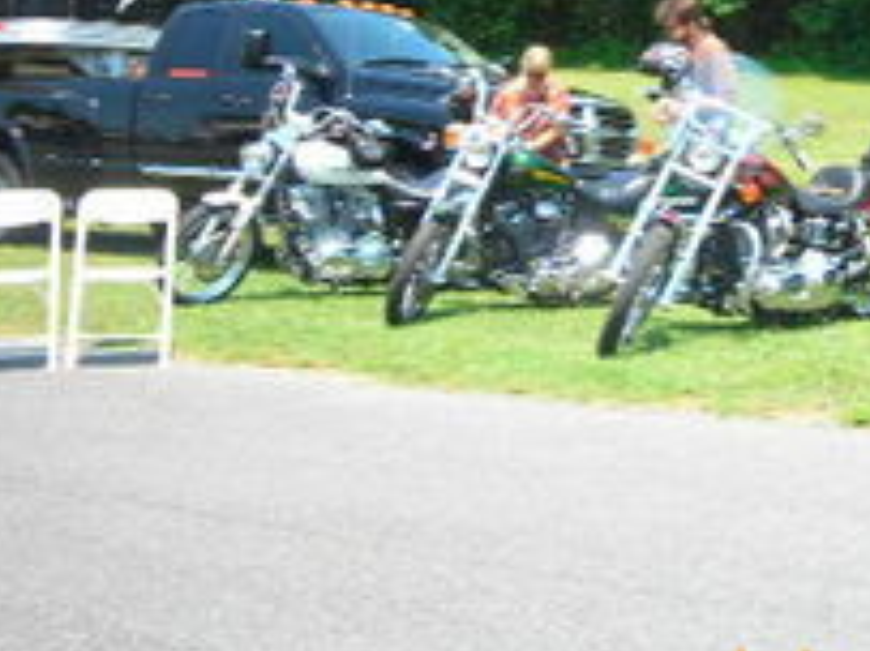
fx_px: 1884
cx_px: 617
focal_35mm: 75
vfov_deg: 19.3
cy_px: 77
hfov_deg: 25.8
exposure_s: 1/205
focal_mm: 6.3
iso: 50
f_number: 3.2
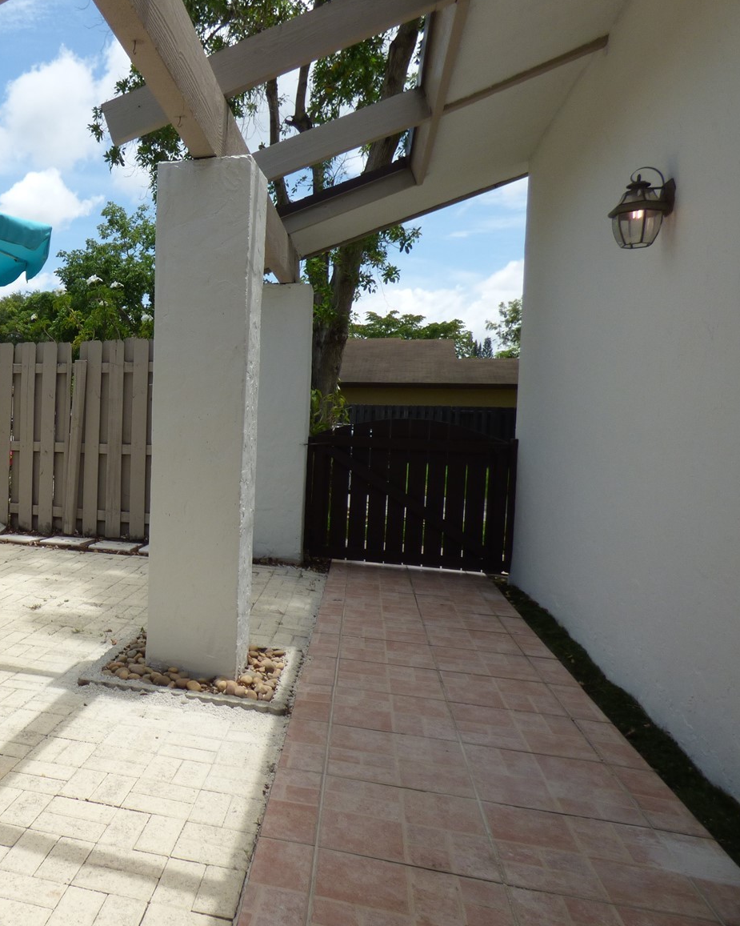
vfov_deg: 64.1
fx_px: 739
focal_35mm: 27
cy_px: 459
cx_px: 117
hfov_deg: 49.1
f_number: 2.8
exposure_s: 1/1600
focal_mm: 3.58
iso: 100
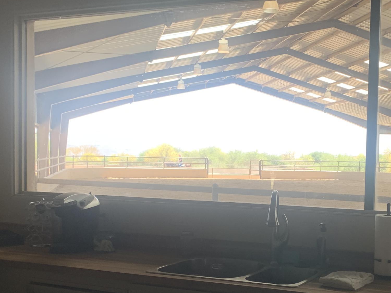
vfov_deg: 27.9
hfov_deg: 35.9
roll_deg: -1.4
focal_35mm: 52
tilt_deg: -2.0
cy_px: 194
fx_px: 587
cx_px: 299
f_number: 1.8
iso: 32
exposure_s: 1/121
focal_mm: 4.25
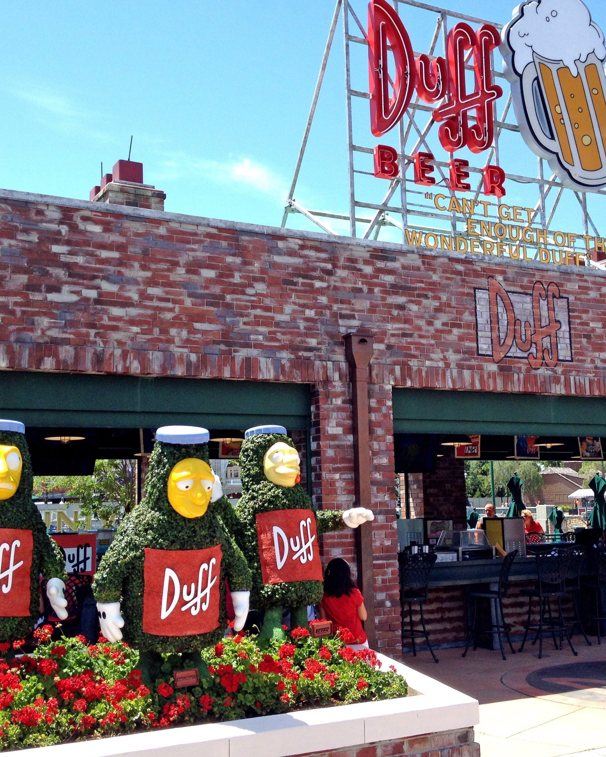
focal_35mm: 46
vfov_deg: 40.3
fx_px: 1031
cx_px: 318
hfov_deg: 32.7
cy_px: 381
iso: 50
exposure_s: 1/890
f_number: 2.4
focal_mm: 4.28
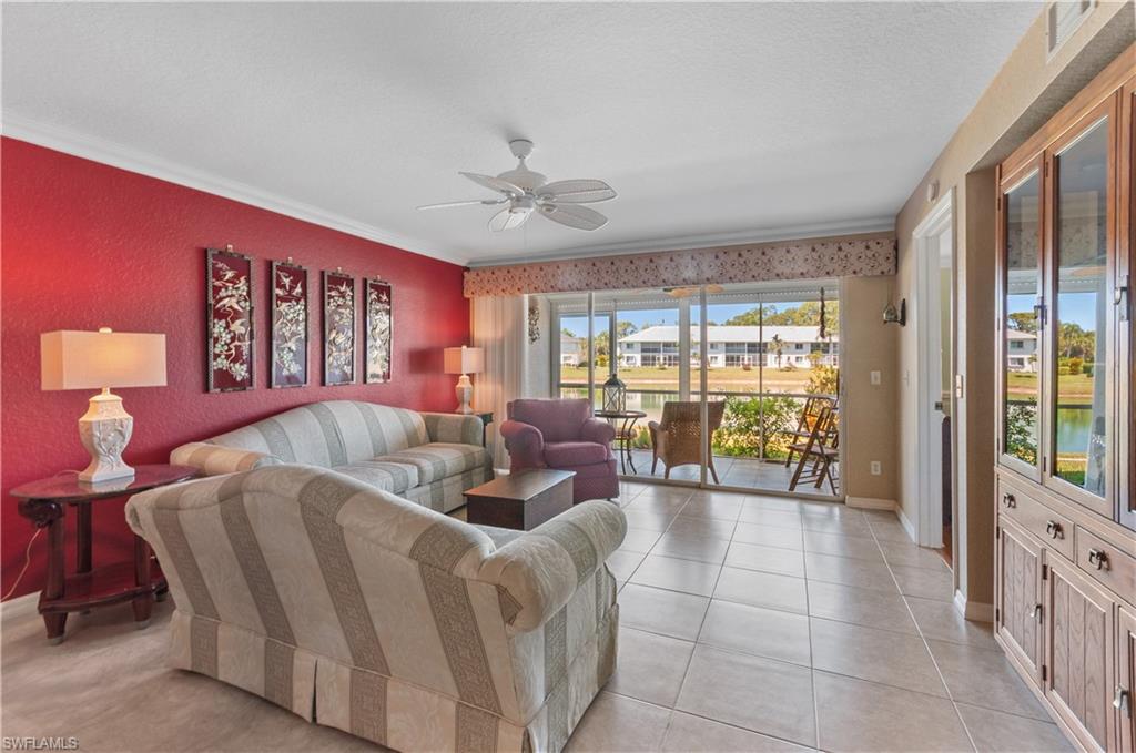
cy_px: 376
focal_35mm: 15
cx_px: 568
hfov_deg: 100.5
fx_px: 473
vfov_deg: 77.1
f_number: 8
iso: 200
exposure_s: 1
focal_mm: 10
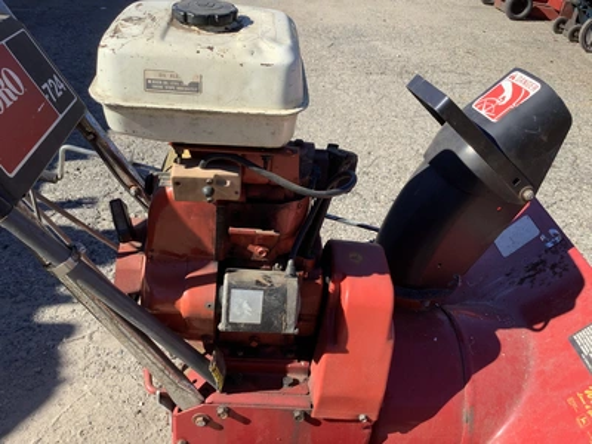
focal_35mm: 31
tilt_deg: -35.7
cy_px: 222
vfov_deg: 45.4
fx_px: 530
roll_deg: -4.7
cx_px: 296
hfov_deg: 58.4
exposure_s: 1/799
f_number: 2.4
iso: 25
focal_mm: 3.3
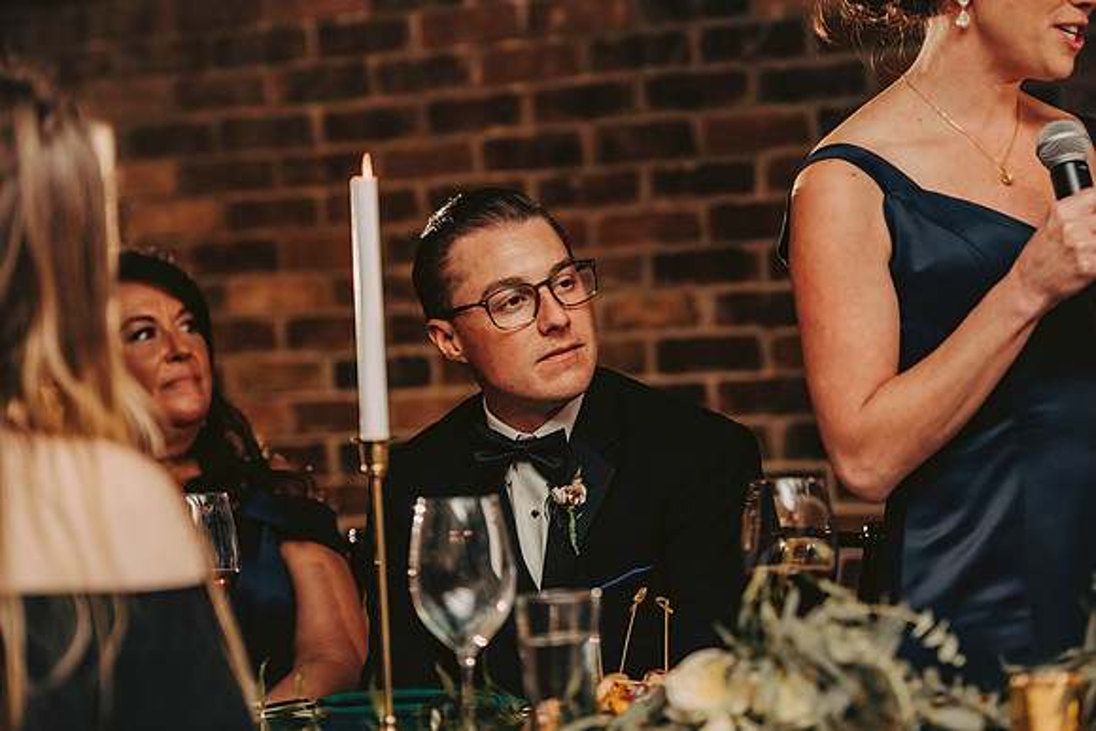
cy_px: 366
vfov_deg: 11.8
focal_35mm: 116
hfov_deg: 17.6
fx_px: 3532
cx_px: 548
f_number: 3.2
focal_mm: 116
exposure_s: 1/200
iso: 1600
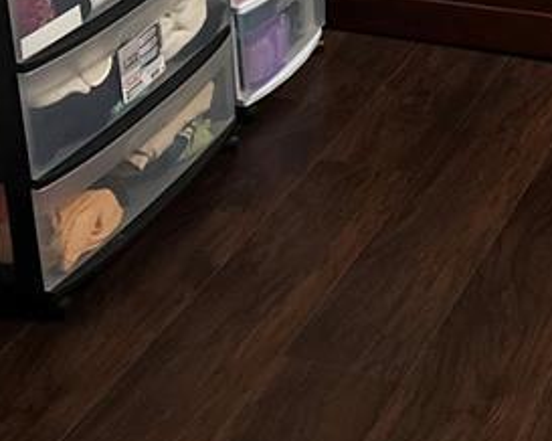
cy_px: -273
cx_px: 631
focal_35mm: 88
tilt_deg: -14.8
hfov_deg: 20.6
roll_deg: -1.4
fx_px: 1437
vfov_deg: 15.7
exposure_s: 1/40
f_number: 1.78
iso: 800
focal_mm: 6.86
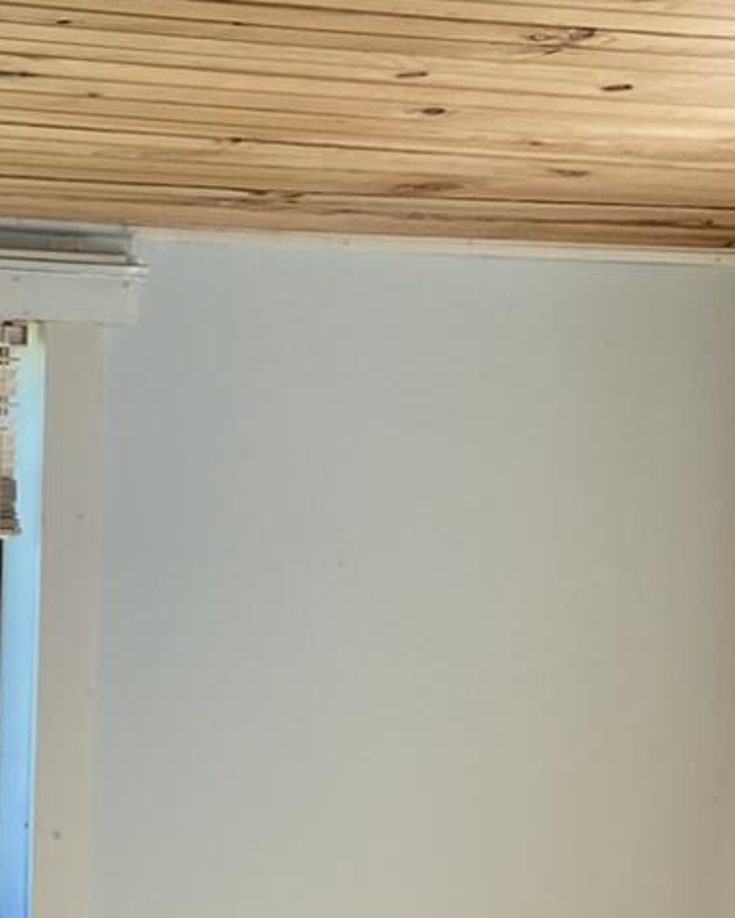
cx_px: -166
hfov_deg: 13.8
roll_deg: -0.3
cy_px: 1262
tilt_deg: -13.7
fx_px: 2937
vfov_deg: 16.6
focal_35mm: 108
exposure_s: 1/60
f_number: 1.8
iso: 64
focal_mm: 4.25
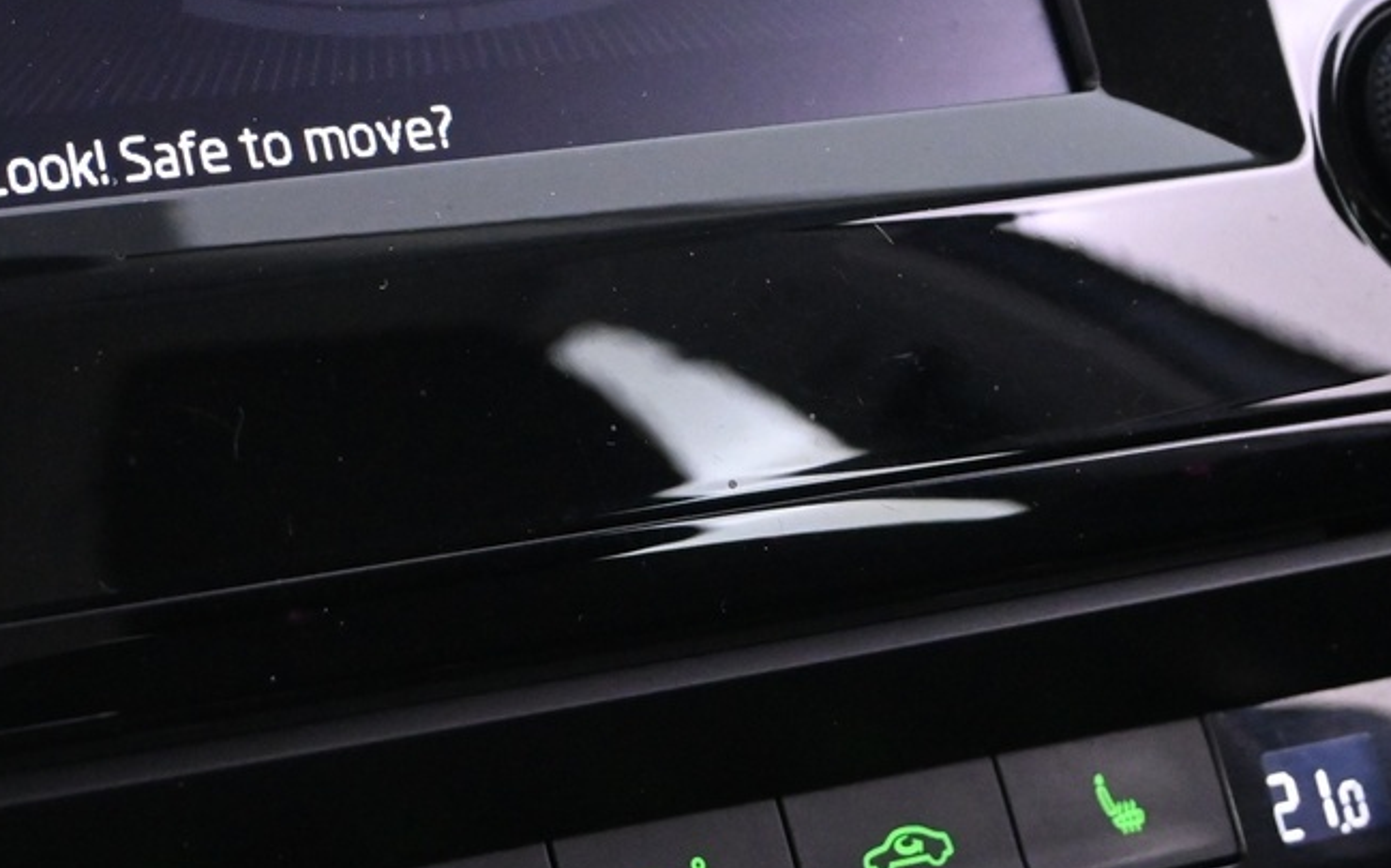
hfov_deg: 24.1
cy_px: -4
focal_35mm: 84
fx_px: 3183
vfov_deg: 15.2
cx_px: 199
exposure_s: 1/15
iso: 3200
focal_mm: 22
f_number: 4
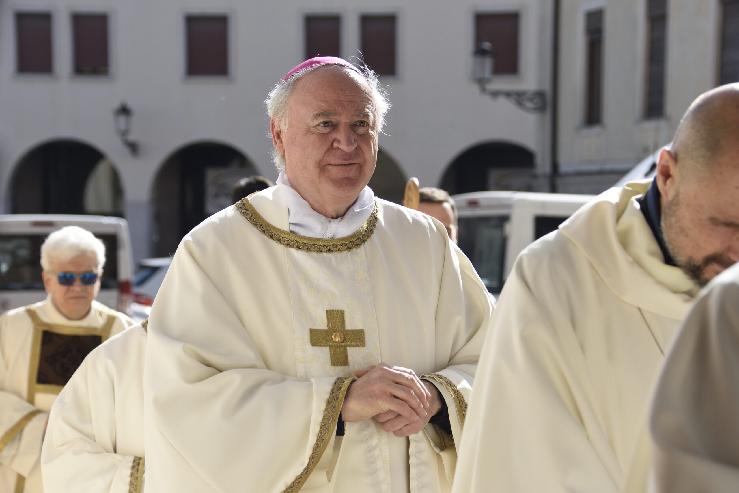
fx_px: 2648
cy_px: 246
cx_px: 370
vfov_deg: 10.6
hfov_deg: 15.9
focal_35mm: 129
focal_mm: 86
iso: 400
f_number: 5.6
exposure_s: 1/1250
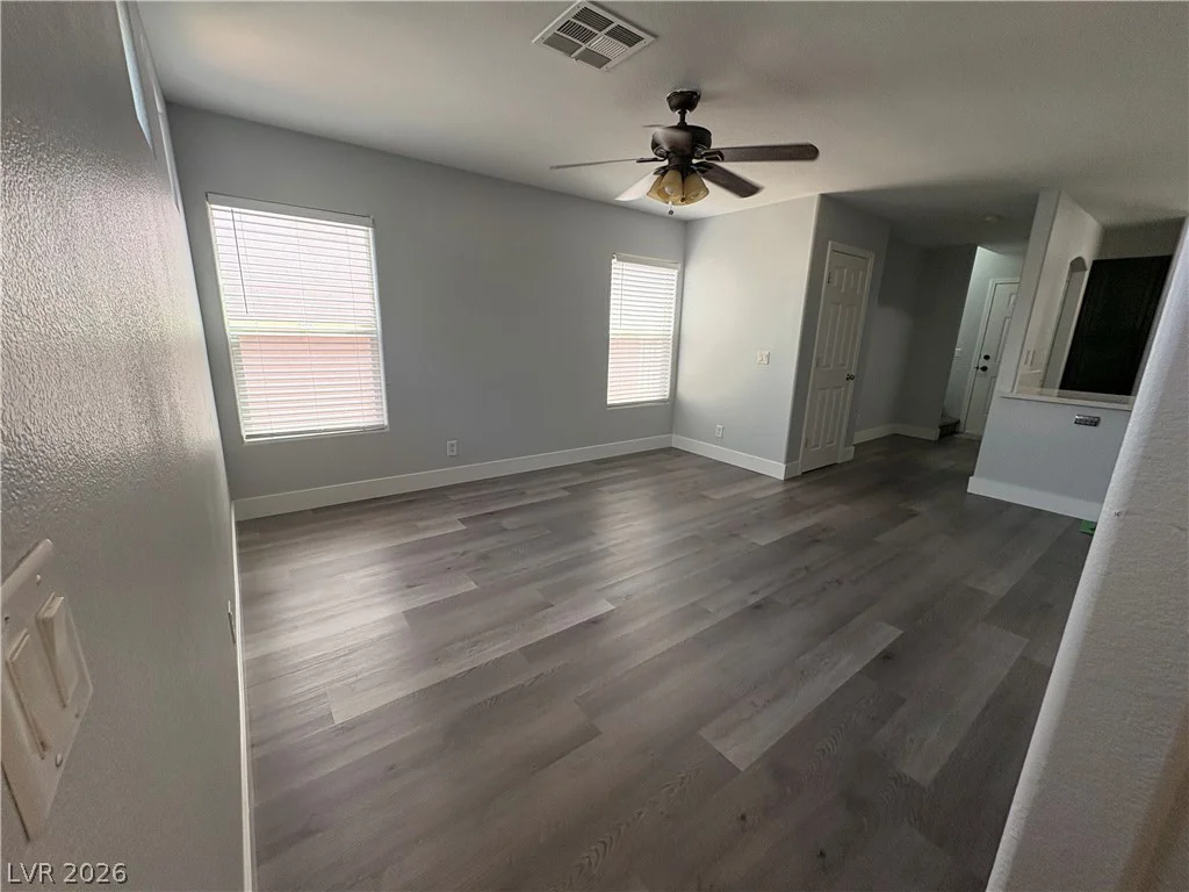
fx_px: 481
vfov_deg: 85.7
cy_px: 446
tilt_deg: -13.9
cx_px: 594
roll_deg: -1.6
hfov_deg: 102.1
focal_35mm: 14
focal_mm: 2.22
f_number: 2.2
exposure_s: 1/120
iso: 200
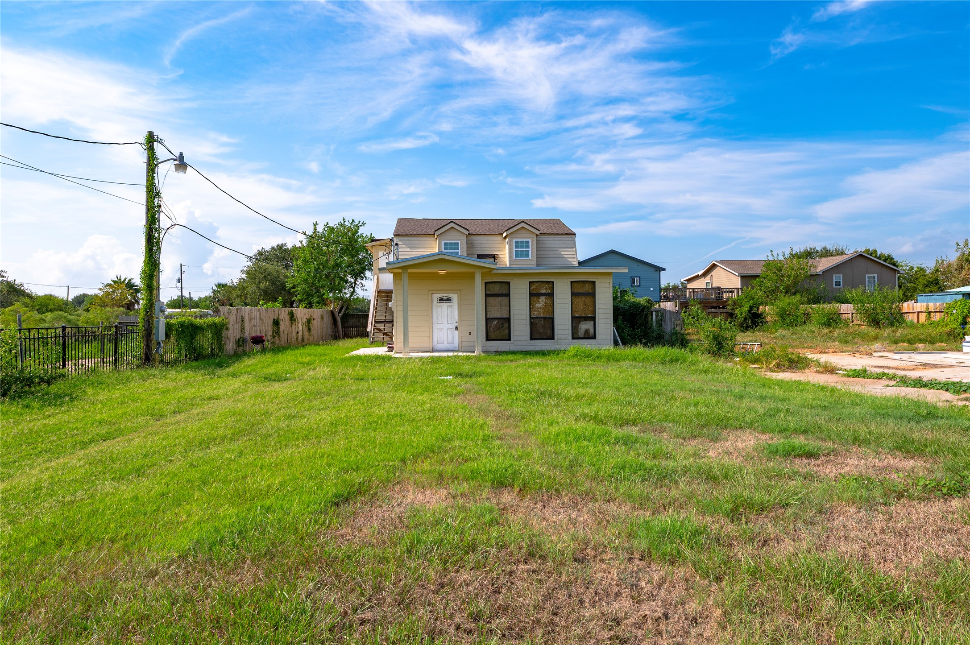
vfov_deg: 64.5
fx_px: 512
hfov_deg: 86.9
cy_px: 322
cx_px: 485
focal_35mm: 19
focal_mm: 19
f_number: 13
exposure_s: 1/160
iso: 125
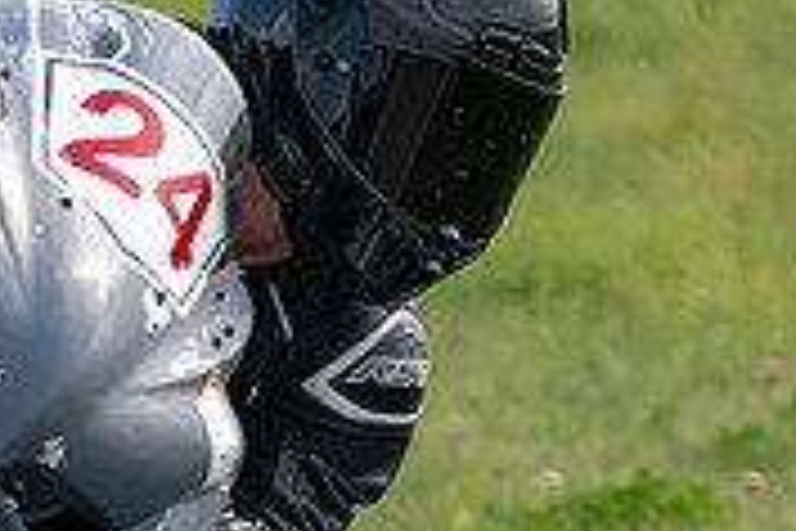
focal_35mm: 2171
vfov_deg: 0.6
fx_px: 47999
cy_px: 524
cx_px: 103
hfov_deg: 1.0
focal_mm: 600
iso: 450
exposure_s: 1/1250
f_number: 6.3
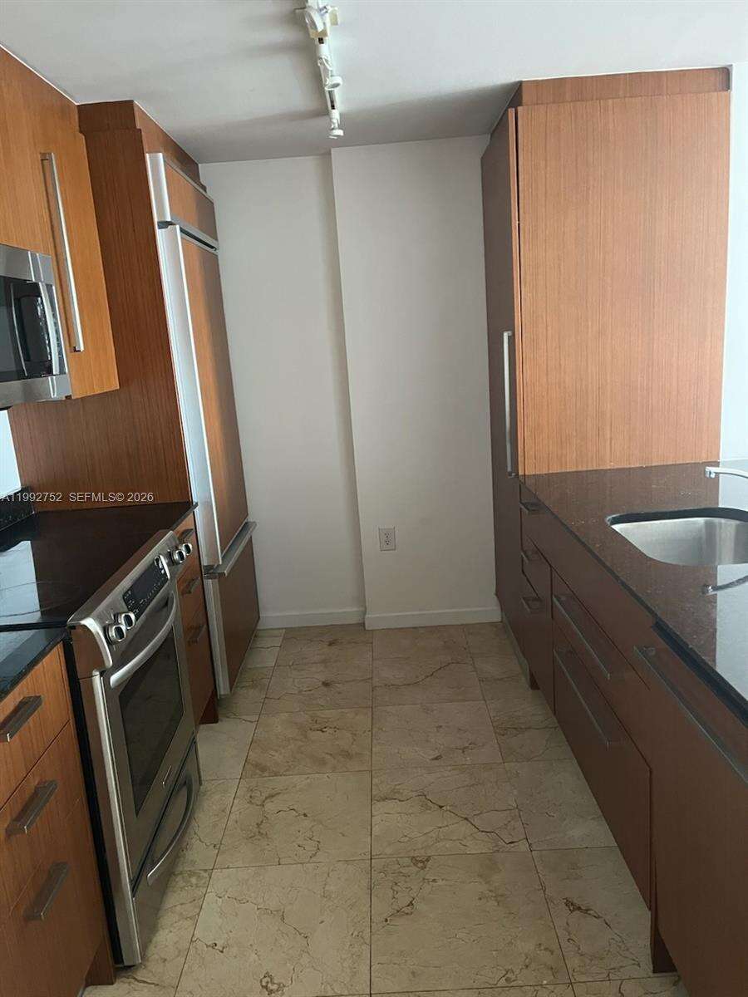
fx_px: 749
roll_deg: +6.2
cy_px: 498
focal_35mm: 26
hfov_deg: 53.1
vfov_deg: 67.3
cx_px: 374
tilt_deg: -13.6
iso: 500
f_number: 1.6
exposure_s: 1/40
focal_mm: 5.1
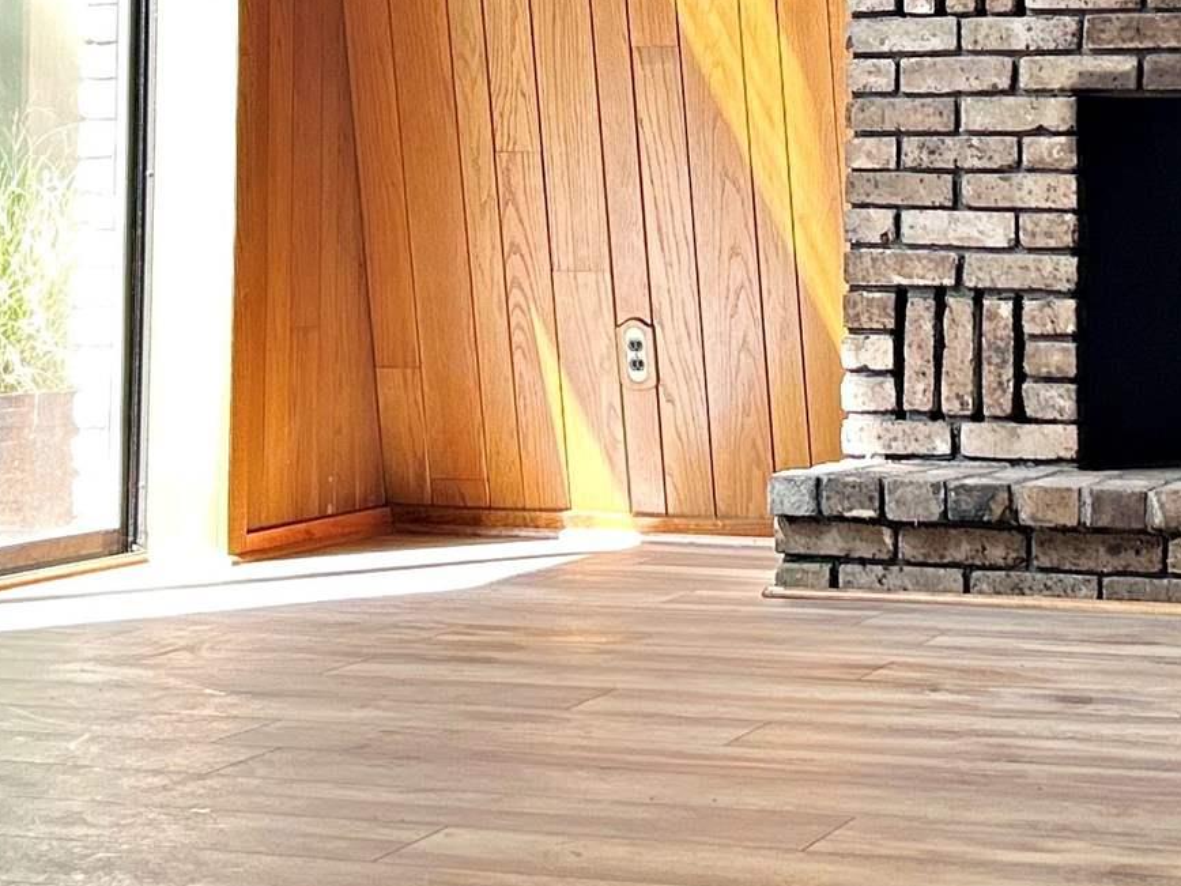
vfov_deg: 15.7
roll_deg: -0.1
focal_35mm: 92
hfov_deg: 21.3
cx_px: 731
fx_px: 3139
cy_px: -30
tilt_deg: +5.1
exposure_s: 1/121
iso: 50
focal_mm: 5.7
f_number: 1.5
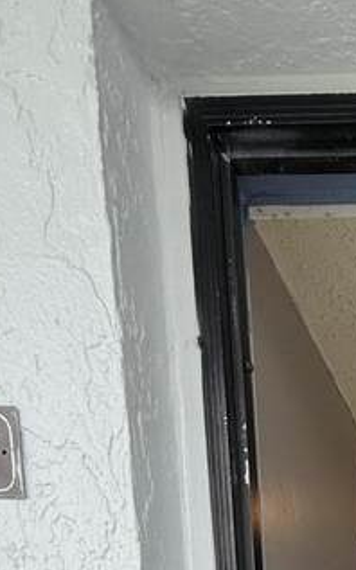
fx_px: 699
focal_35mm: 45
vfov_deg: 29.0
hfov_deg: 24.4
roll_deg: -0.4
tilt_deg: -10.0
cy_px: 843
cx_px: 482
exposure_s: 1/99
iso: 64
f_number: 2.2
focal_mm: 2.22
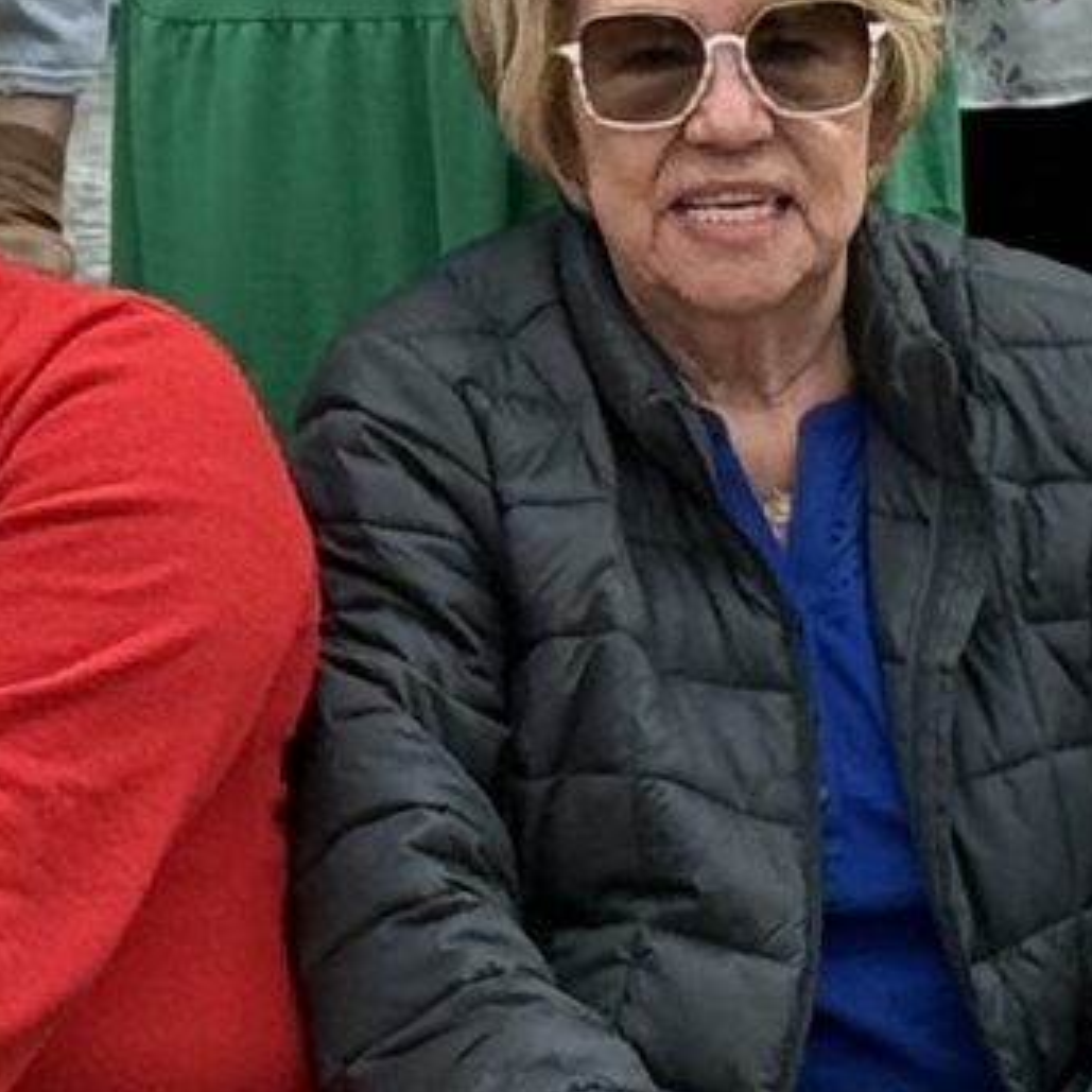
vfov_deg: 5.5
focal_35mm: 317
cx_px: -774
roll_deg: +0.8
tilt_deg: -0.8
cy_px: -481
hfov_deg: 5.5
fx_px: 11314
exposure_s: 1/2273
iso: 80
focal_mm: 6.76
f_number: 1.78
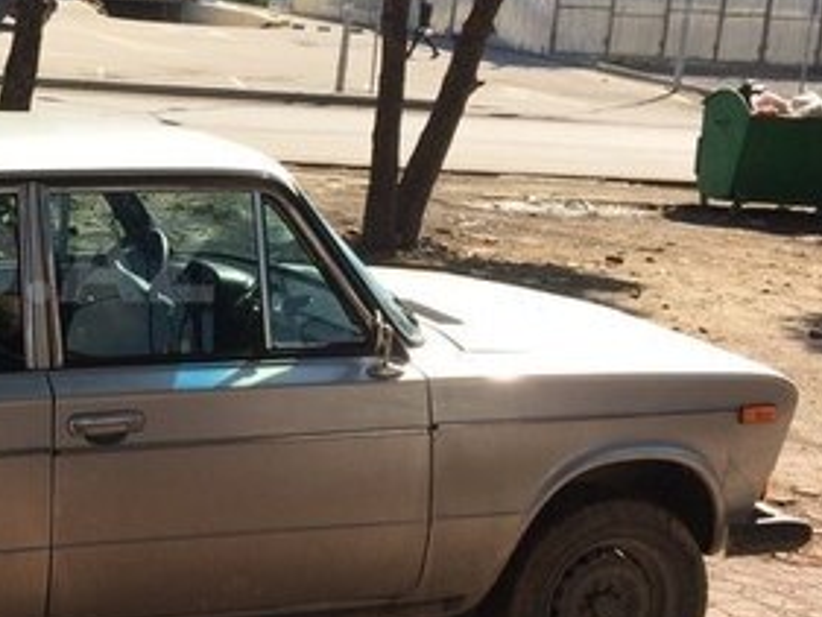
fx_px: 1615
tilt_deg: -10.7
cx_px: -85
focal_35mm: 68
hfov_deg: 26.3
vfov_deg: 21.6
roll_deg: -2.7
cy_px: 259
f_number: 2.2
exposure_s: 1/1368
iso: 32
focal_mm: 4.15
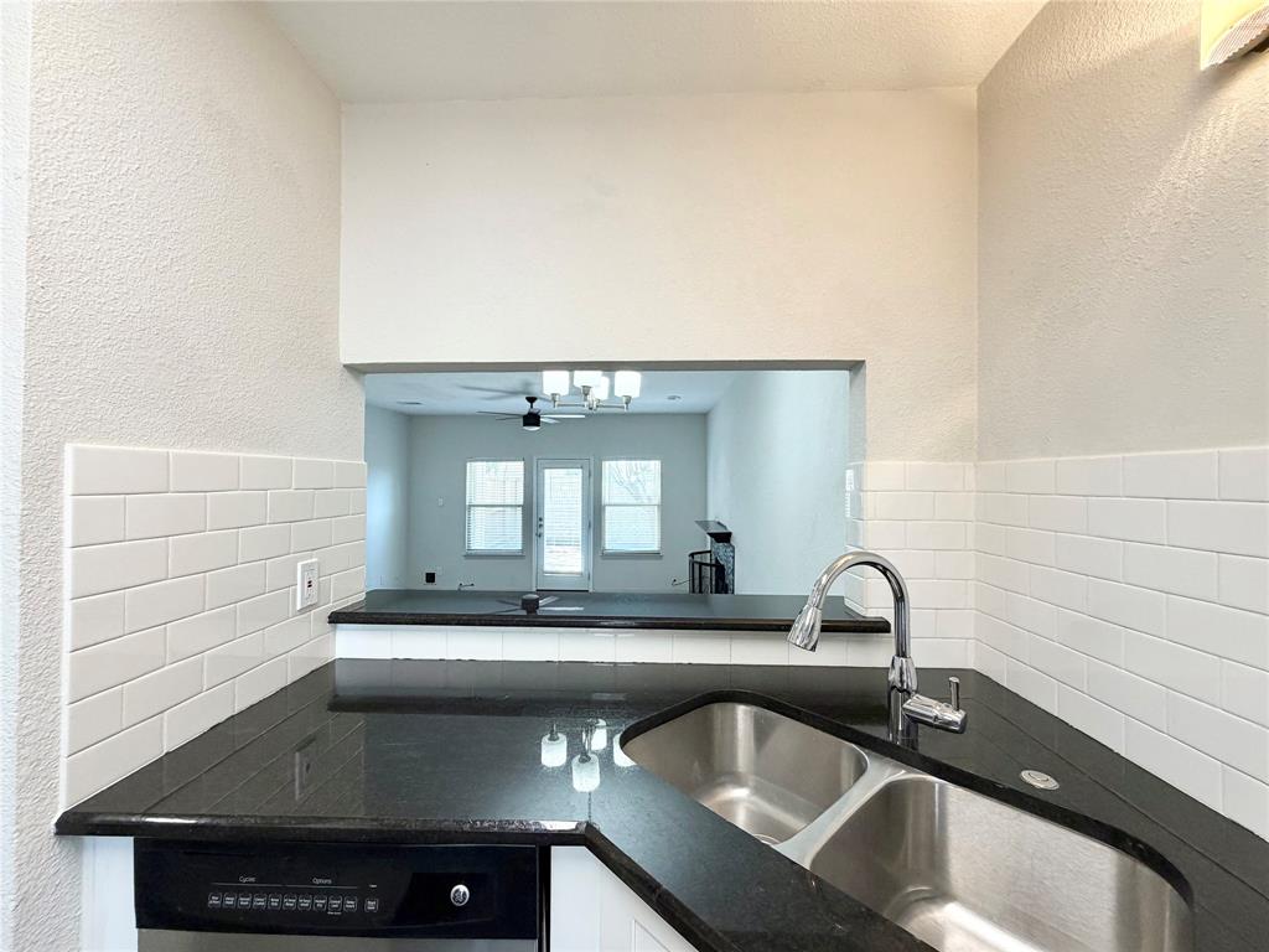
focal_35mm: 14
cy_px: 476
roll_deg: +0.6
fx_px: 513
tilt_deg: +1.1
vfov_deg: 85.7
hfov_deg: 102.1
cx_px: 634
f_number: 2.2
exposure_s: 1/120
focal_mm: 2.22
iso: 200
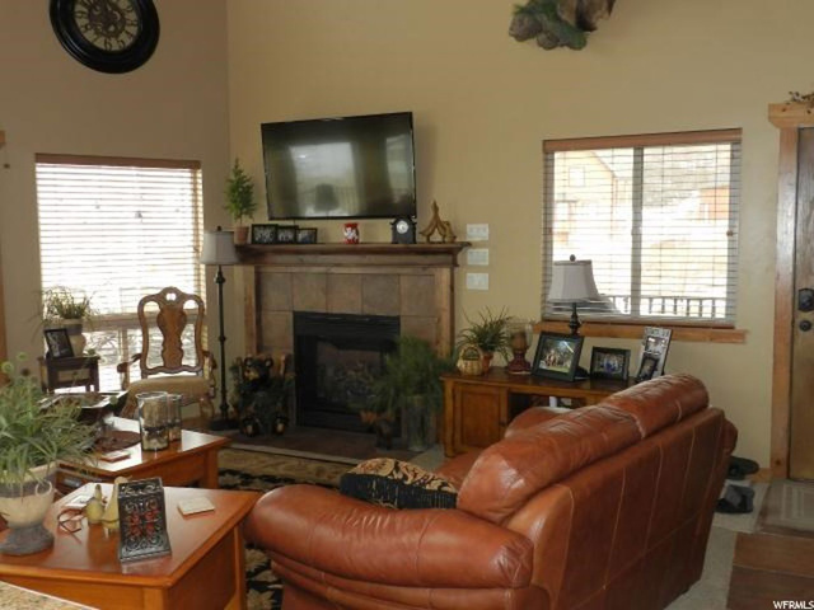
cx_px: 407
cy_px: 305
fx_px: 752
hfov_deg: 56.8
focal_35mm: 32
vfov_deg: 44.2
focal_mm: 5.6
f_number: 3.7
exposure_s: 1/30
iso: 200
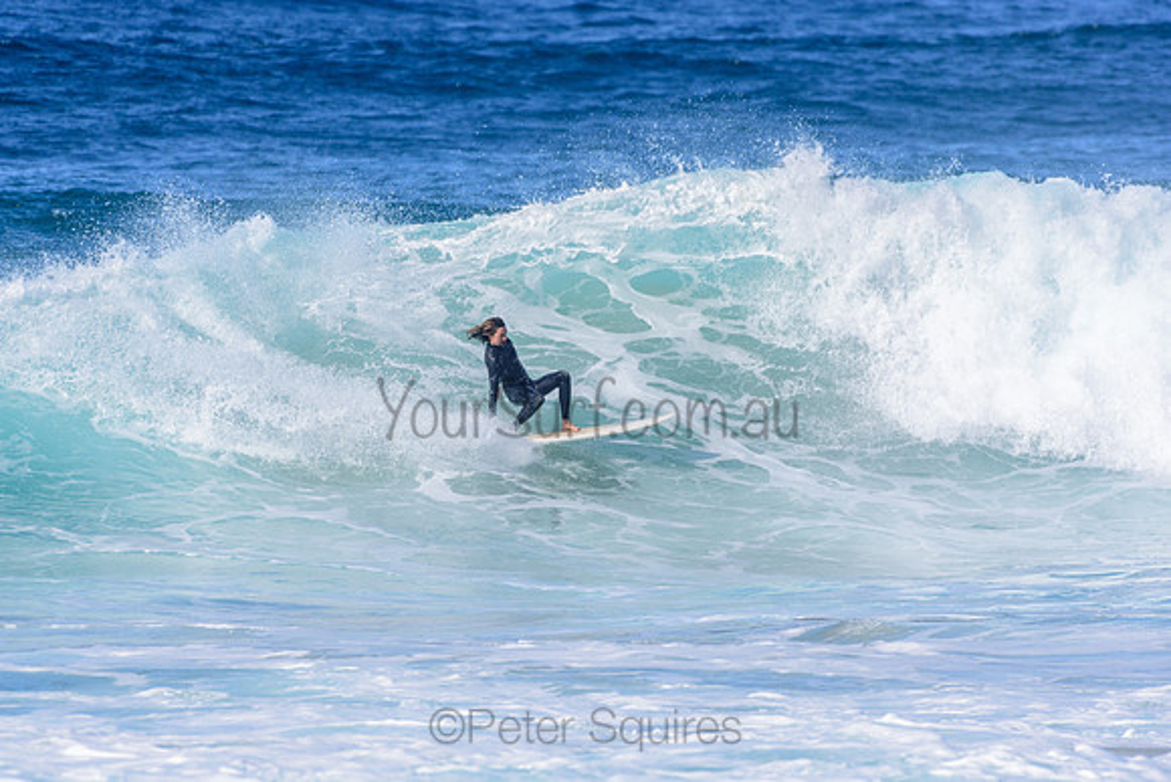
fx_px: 24400
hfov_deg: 2.7
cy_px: 391
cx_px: 586
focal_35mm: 750
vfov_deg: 1.8
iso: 250
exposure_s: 1/2000
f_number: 5.6
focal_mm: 500
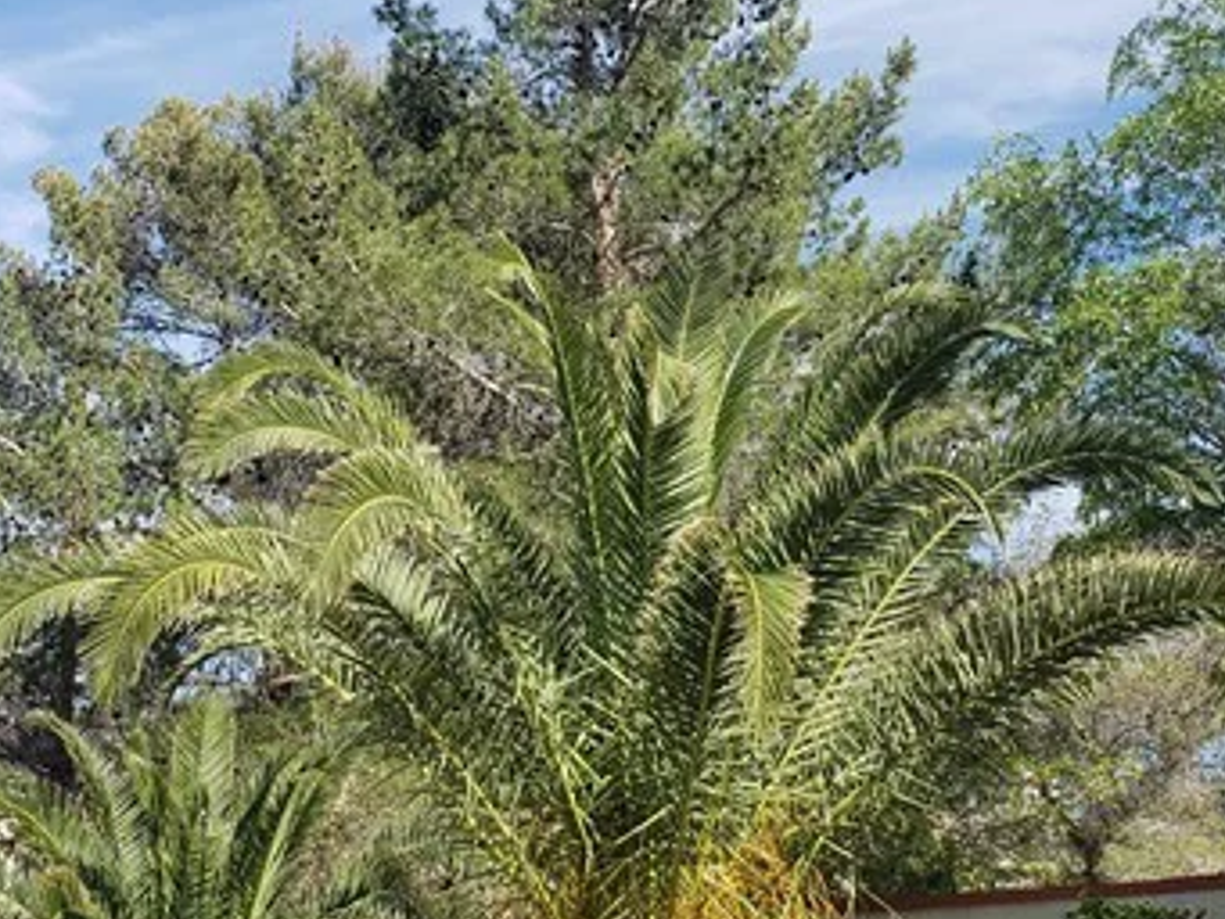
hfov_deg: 25.0
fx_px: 2761
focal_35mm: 78
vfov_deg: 18.9
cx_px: 625
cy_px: 413
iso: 50
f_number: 2.4
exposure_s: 1/1050
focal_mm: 4.3
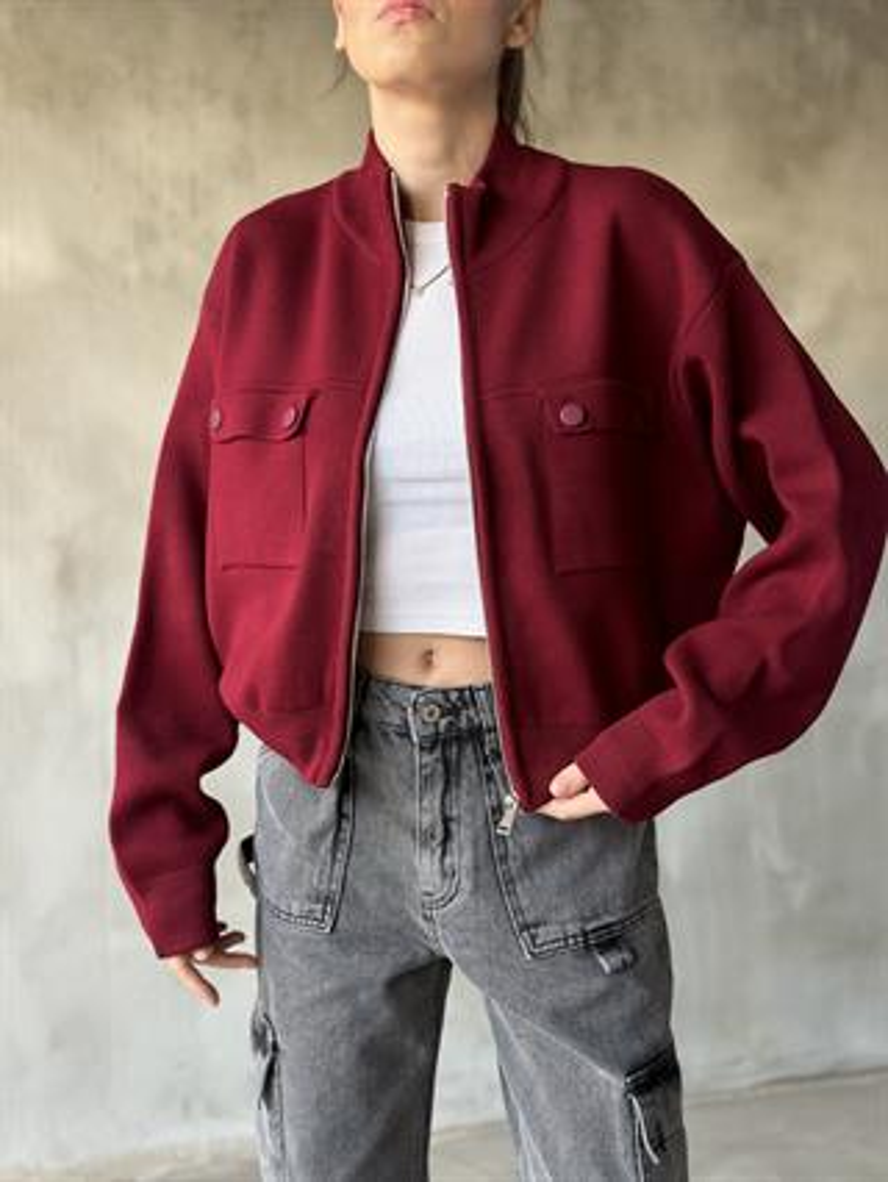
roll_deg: -0.3
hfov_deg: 30.3
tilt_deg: -3.6
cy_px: 591
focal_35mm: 48
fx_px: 1640
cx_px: 444
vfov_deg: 39.6
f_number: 1.78
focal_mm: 6.86
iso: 320
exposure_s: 1/60
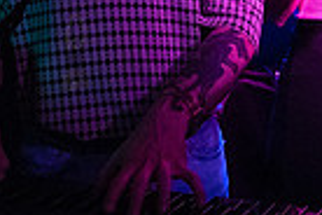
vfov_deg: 13.1
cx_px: 373
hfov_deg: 19.2
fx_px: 903
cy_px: -63
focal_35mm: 101
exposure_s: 1/320
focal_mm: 24
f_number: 3.5
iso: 12800
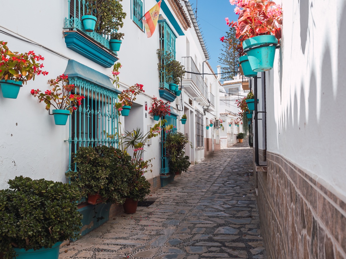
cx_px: 173
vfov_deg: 41.8
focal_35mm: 34
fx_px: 340
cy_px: 130
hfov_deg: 54.0
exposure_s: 1/320
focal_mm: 17
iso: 200
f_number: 8
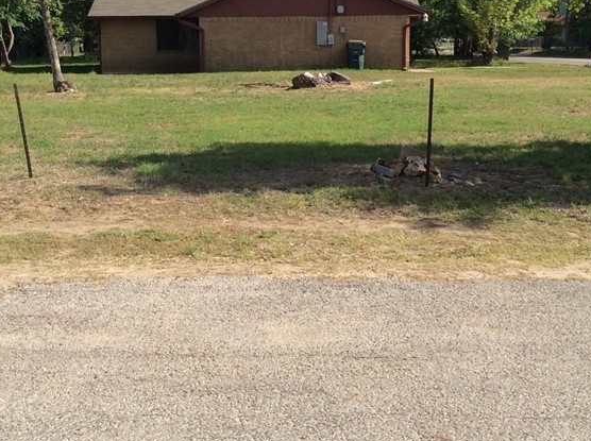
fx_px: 1006
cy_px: 122
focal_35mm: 59
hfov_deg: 32.7
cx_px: 265
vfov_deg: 24.5
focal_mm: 3.3
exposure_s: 1/1395
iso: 32
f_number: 2.4
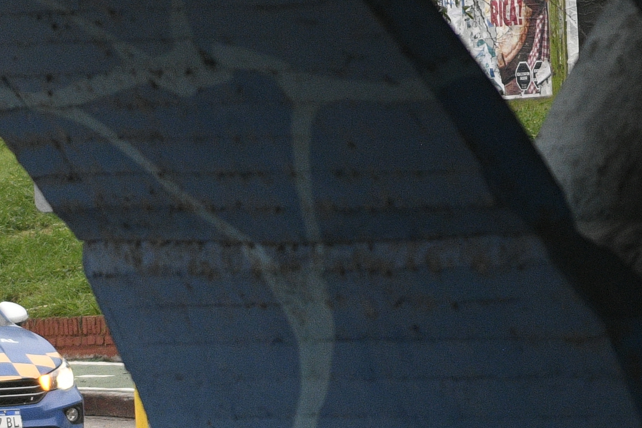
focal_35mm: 1071
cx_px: -70
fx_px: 19098
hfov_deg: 1.9
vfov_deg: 1.3
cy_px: 506
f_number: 3.5
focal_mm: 200
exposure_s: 1/1000
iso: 1600
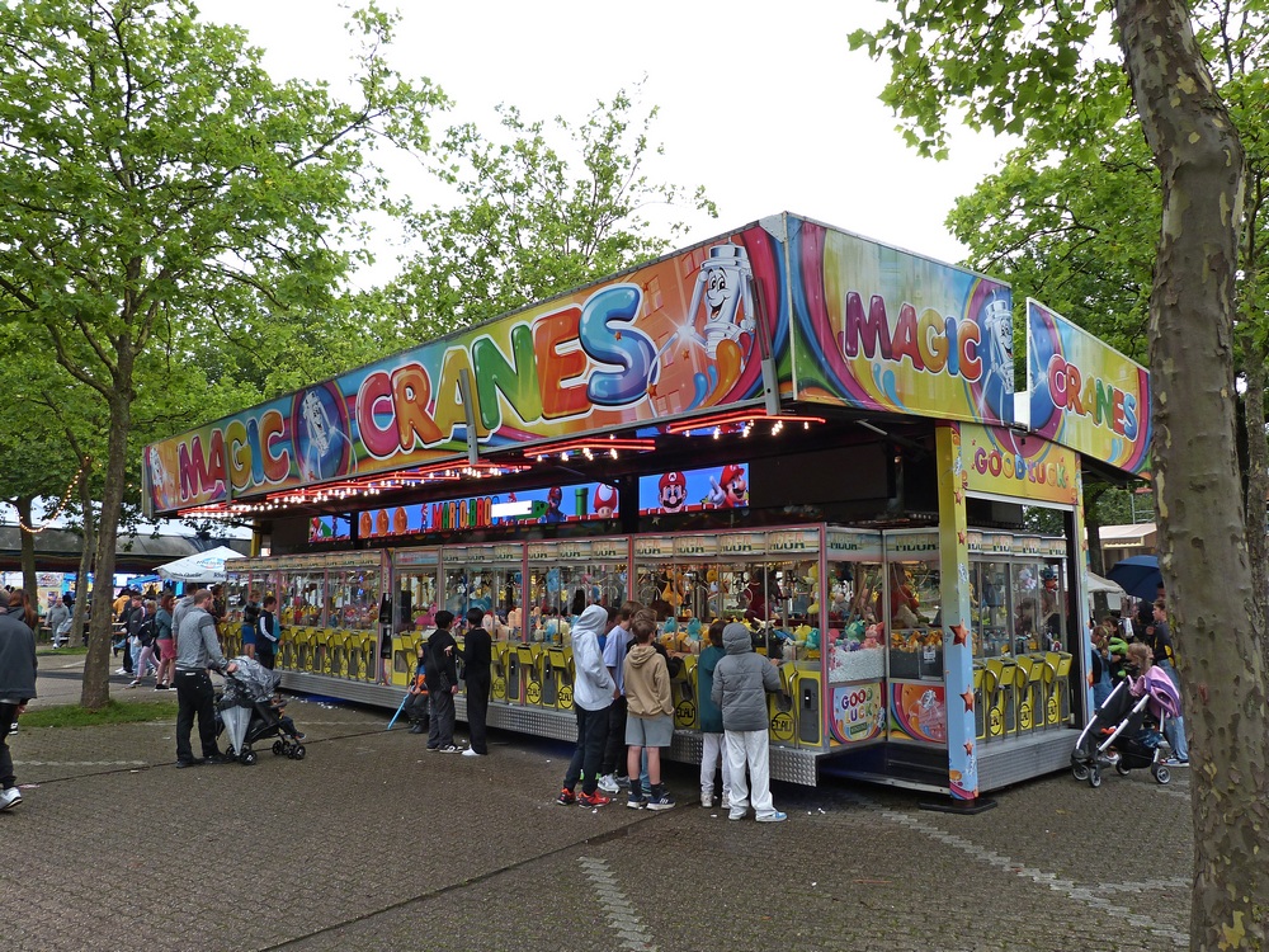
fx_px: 916
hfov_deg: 69.4
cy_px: 476
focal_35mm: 25
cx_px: 634
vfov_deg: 54.9
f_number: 3.2
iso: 100
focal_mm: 4.5
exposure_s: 1/100
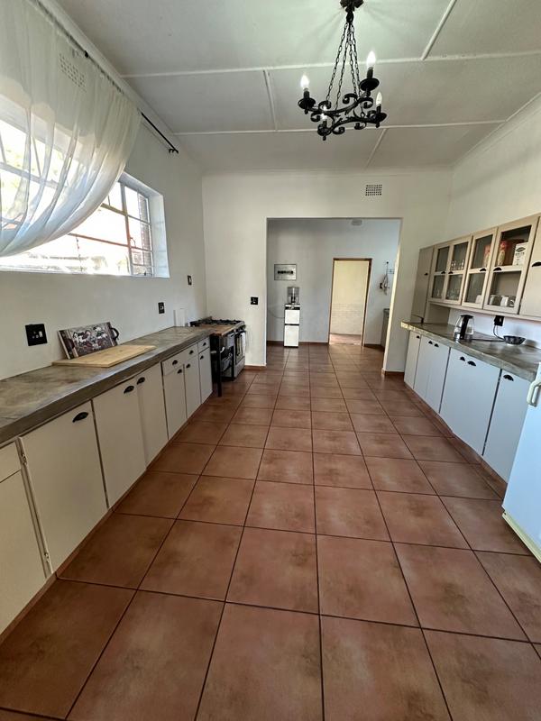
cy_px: 360
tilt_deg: -15.0
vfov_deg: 102.1
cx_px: 270
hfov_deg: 85.7
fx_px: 292
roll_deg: -2.5
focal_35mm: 14
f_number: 2.2
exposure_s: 1/72
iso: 320
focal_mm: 2.22
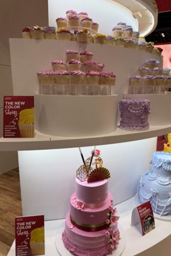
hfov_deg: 49.4
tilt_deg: -11.5
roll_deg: -1.2
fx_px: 185
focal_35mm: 26
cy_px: 128
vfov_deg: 69.4
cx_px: 95
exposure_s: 1/120
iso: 100
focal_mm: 6.76
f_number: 1.78
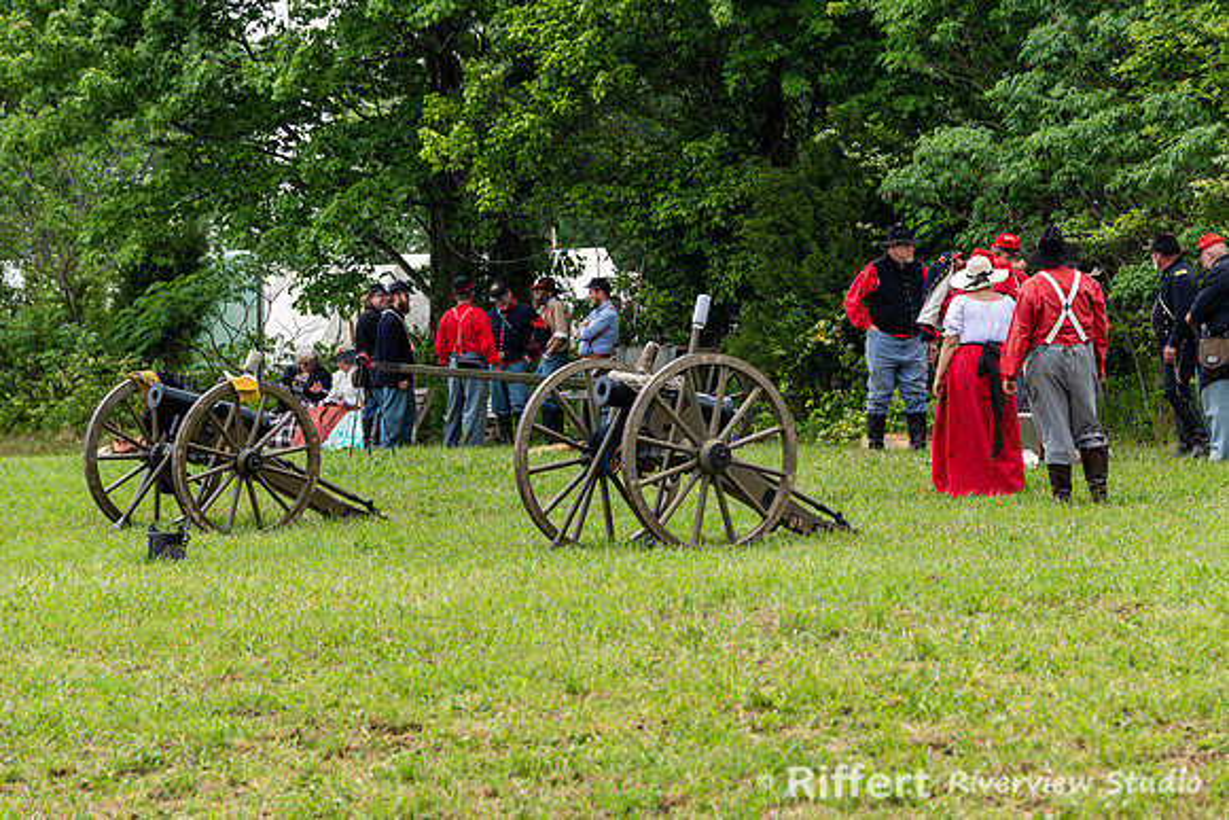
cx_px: 614
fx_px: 4951
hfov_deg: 14.2
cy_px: 410
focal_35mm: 145
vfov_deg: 9.5
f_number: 8
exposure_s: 1/320
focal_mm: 145
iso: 320
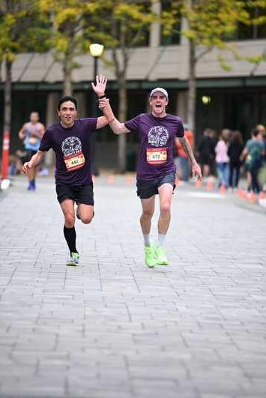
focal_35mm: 207
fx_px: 2290
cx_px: 137
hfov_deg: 6.6
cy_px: 202
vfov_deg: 9.9
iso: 1250
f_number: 2.8
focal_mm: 200
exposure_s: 1/1250
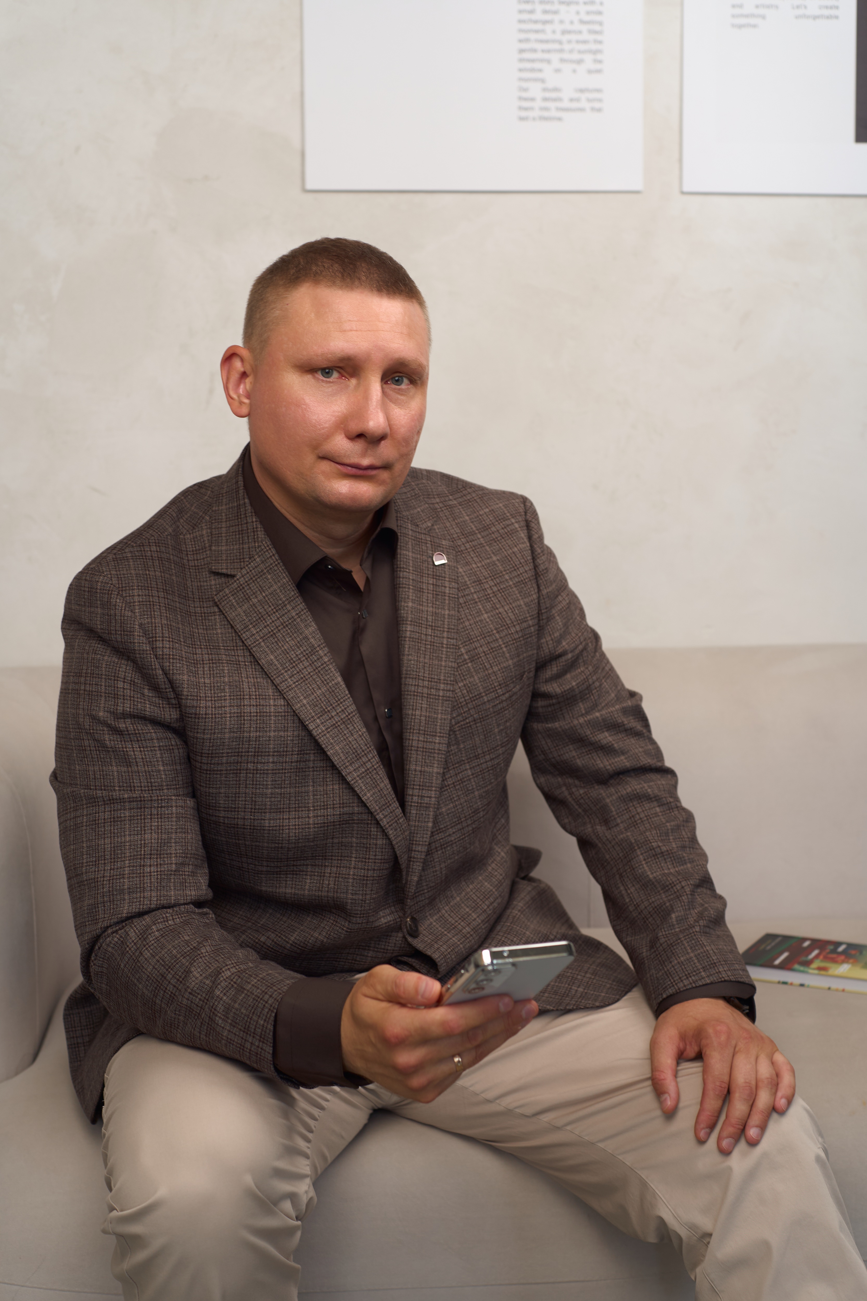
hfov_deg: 29.9
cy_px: 650
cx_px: 434
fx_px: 1626
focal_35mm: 45
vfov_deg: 43.6
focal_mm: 45
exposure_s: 1/125
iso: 125
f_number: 4
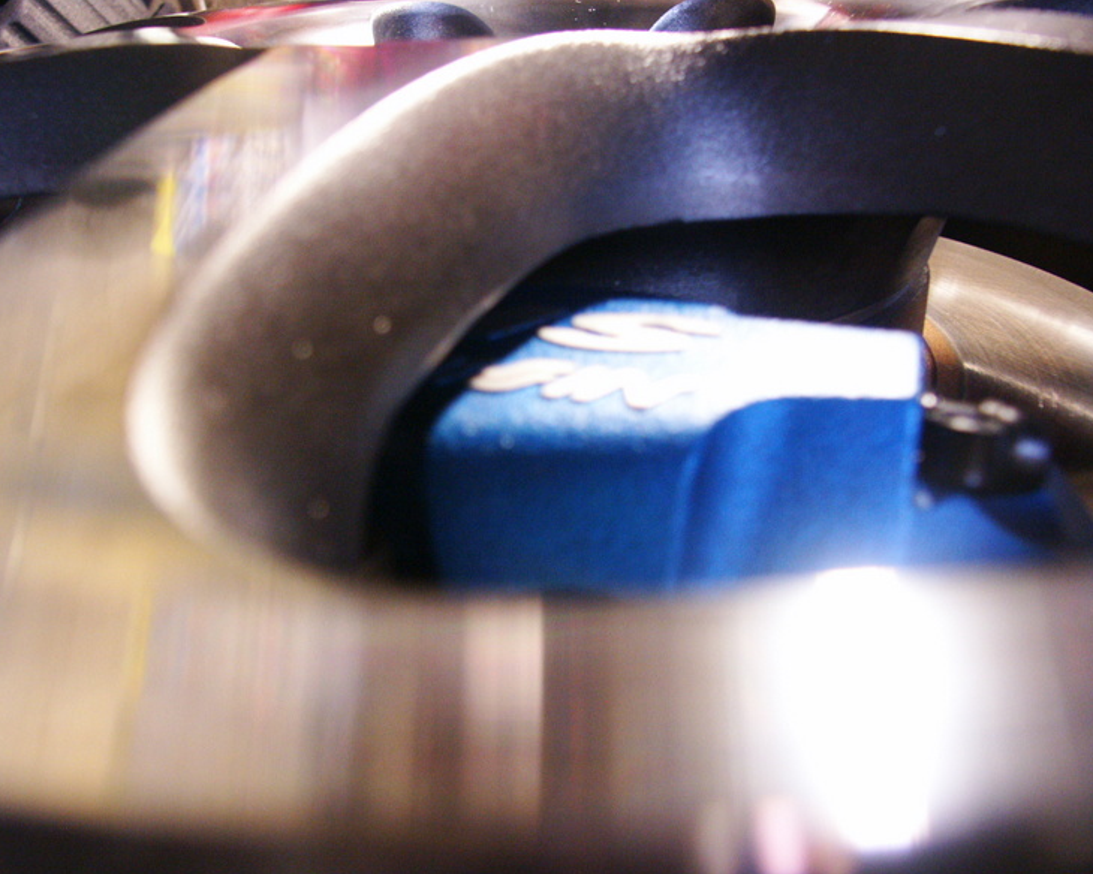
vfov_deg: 47.1
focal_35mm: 31
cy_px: 430
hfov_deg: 57.1
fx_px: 1003
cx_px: 503
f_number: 2.8
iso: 200
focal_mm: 7.7
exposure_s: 1/8
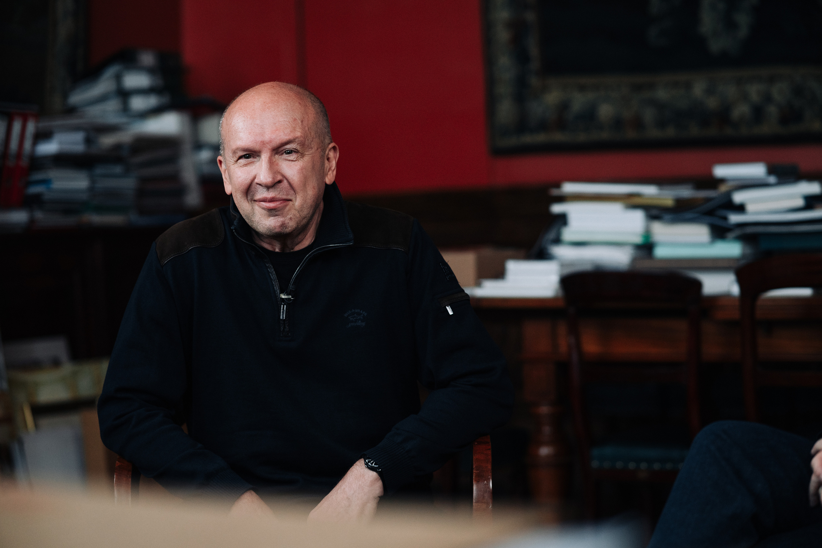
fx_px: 1941
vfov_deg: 16.1
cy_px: 274
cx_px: 411
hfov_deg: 23.9
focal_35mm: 85
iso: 1250
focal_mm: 85
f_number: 2.5
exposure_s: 1/250
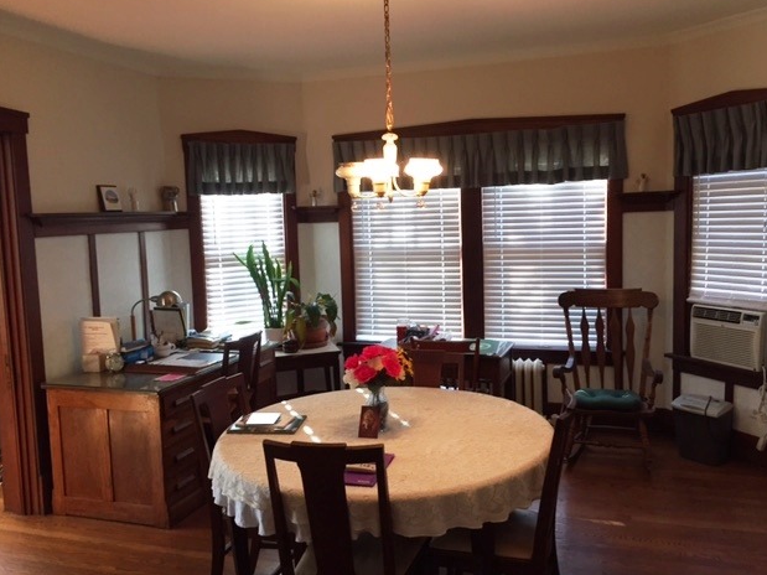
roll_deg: +1.3
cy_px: 279
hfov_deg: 60.0
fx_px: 665
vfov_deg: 46.8
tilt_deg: -5.3
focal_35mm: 30
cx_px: 394
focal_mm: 4.15
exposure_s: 1/30
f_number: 2.2
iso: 100
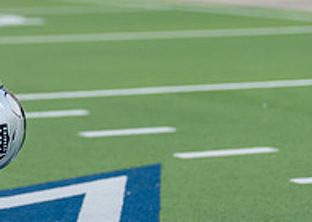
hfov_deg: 10.6
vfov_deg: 7.8
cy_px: 44
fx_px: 1638
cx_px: -97
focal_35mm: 185
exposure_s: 1/1600
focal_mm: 50
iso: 100
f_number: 1.2
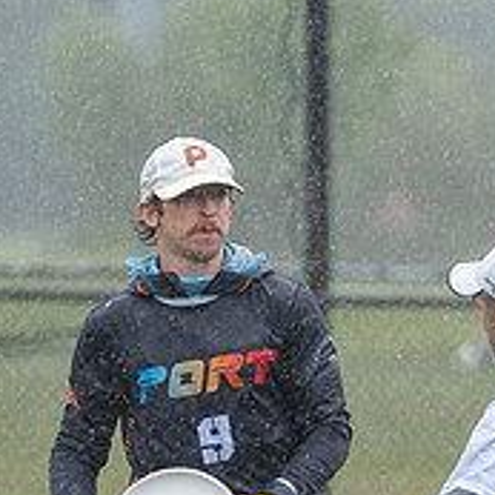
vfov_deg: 1.8
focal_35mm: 982
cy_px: 664
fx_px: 15887
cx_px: 106
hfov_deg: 1.8
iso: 800
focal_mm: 200
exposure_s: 1/1600
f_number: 4
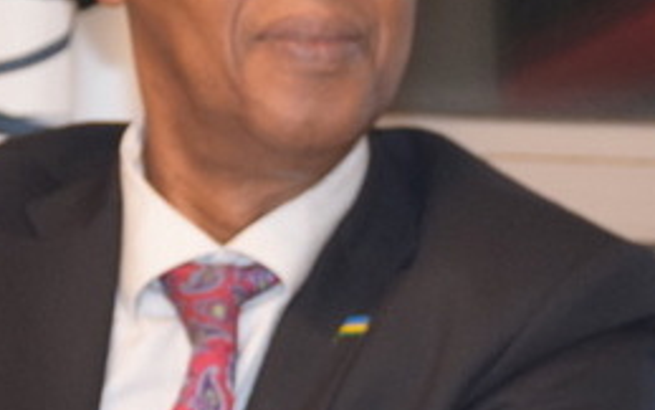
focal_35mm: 443
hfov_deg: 4.7
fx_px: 7909
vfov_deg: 3.0
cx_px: 137
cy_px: 424
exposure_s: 1/60
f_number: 5.3
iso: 1100
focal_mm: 75
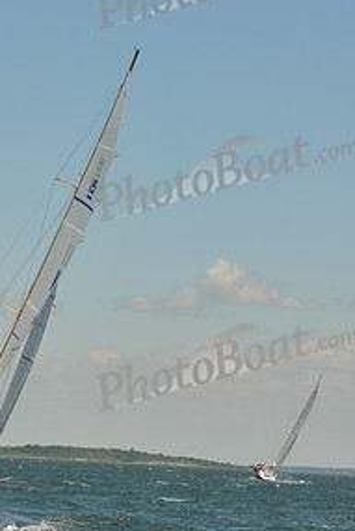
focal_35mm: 142
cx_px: 1
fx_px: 2098
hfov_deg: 9.6
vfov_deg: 14.4
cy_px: 104
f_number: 7.1
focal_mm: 70
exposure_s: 1/800
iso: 400
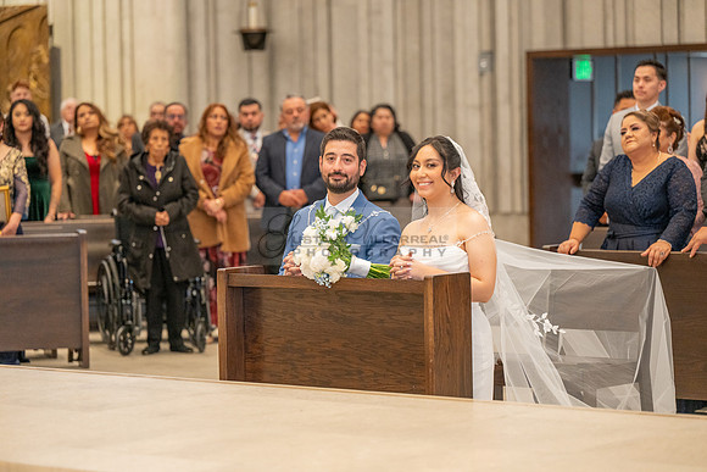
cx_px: 354
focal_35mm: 115
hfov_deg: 17.8
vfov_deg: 11.9
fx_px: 2259
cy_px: 236
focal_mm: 115
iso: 1600
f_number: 2.8
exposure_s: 1/200
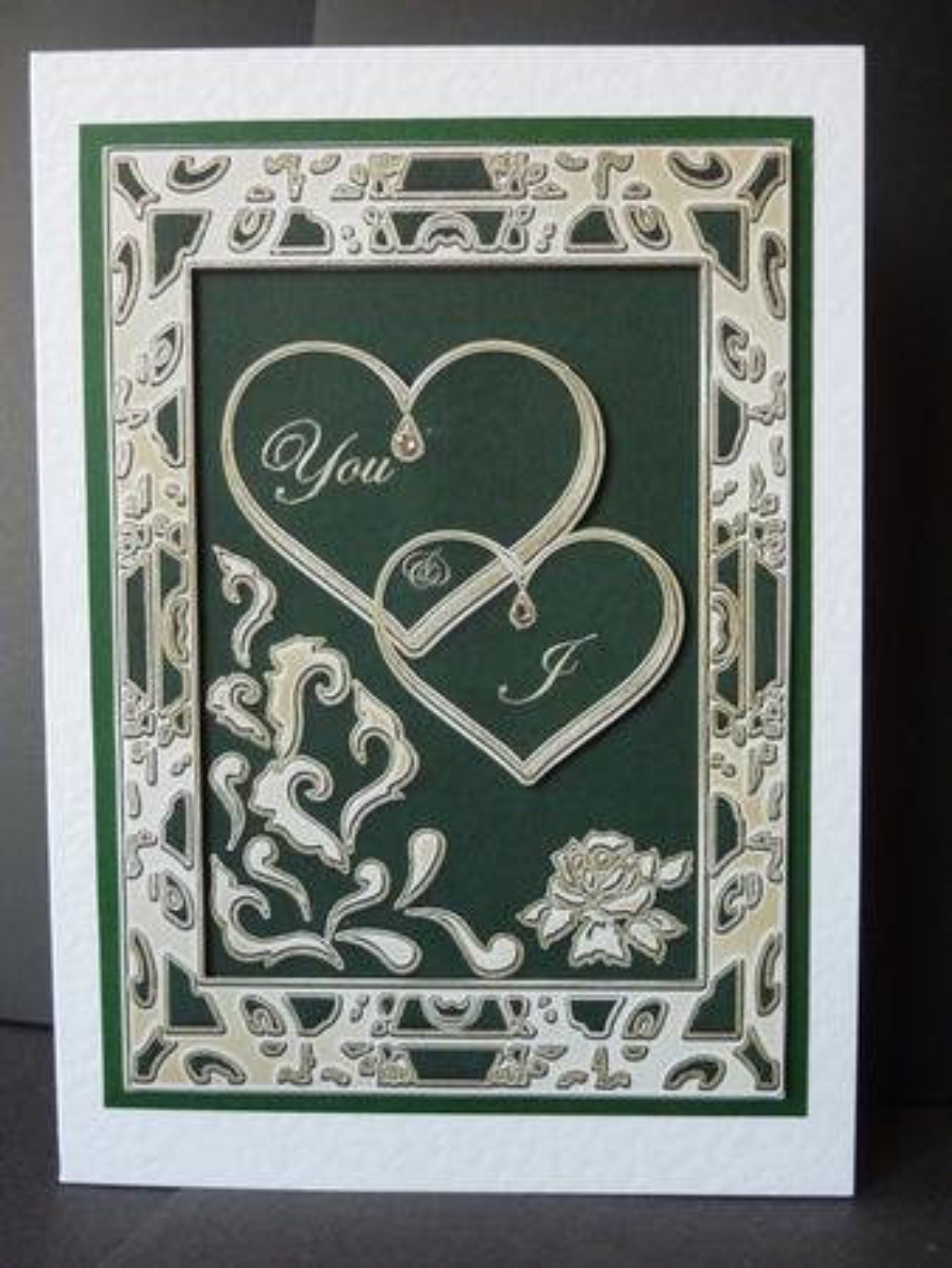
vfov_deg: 52.6
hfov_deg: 40.7
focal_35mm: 35
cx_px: 476
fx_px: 1282
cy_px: 634
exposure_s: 1/25
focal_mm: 5.7
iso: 400
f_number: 3.5
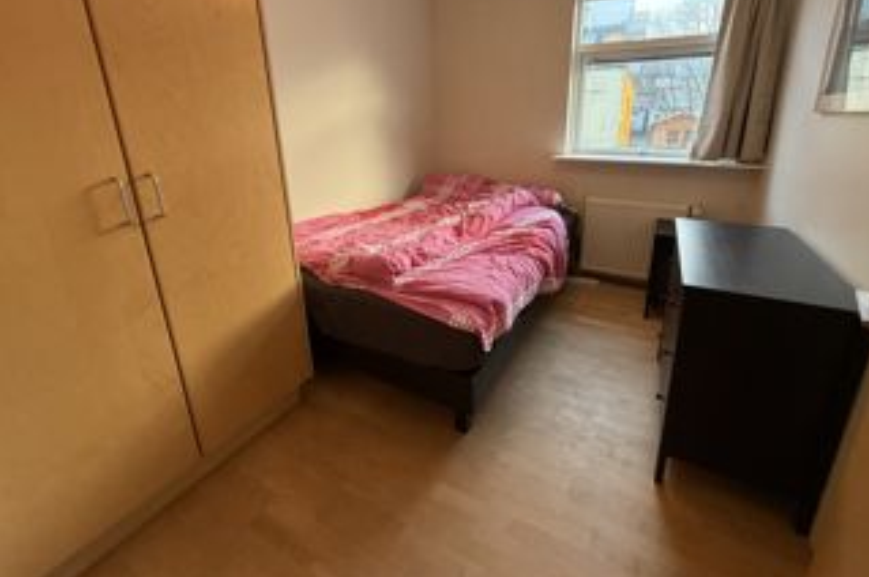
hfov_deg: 96.6
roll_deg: -0.1
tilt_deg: -16.0
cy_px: 227
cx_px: 466
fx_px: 386
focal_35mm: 16
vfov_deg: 72.7
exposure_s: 1/50
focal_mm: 2.22
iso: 250
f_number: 2.2
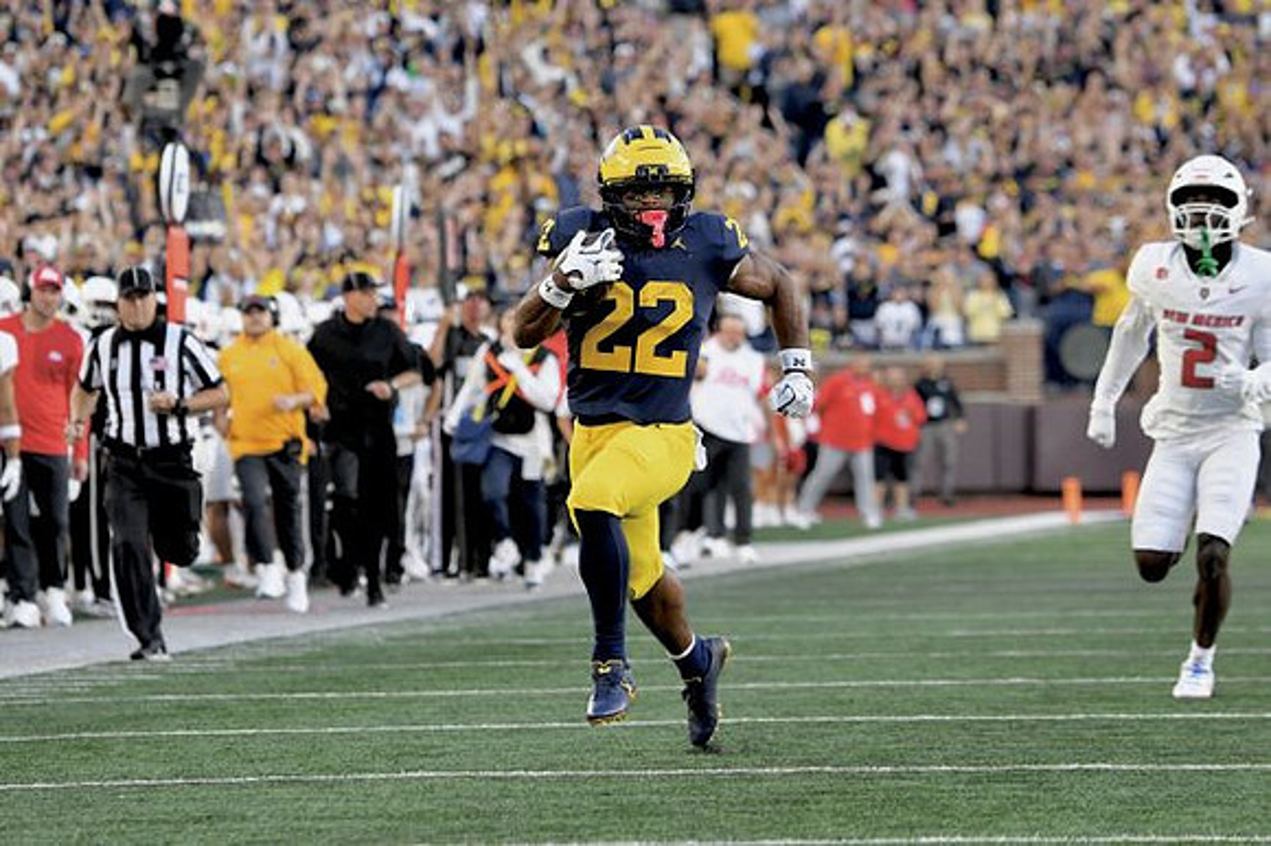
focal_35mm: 264
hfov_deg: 7.8
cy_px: 423
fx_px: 9315
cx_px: 636
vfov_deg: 5.2
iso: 3200
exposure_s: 1/1000
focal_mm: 220
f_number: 5.3
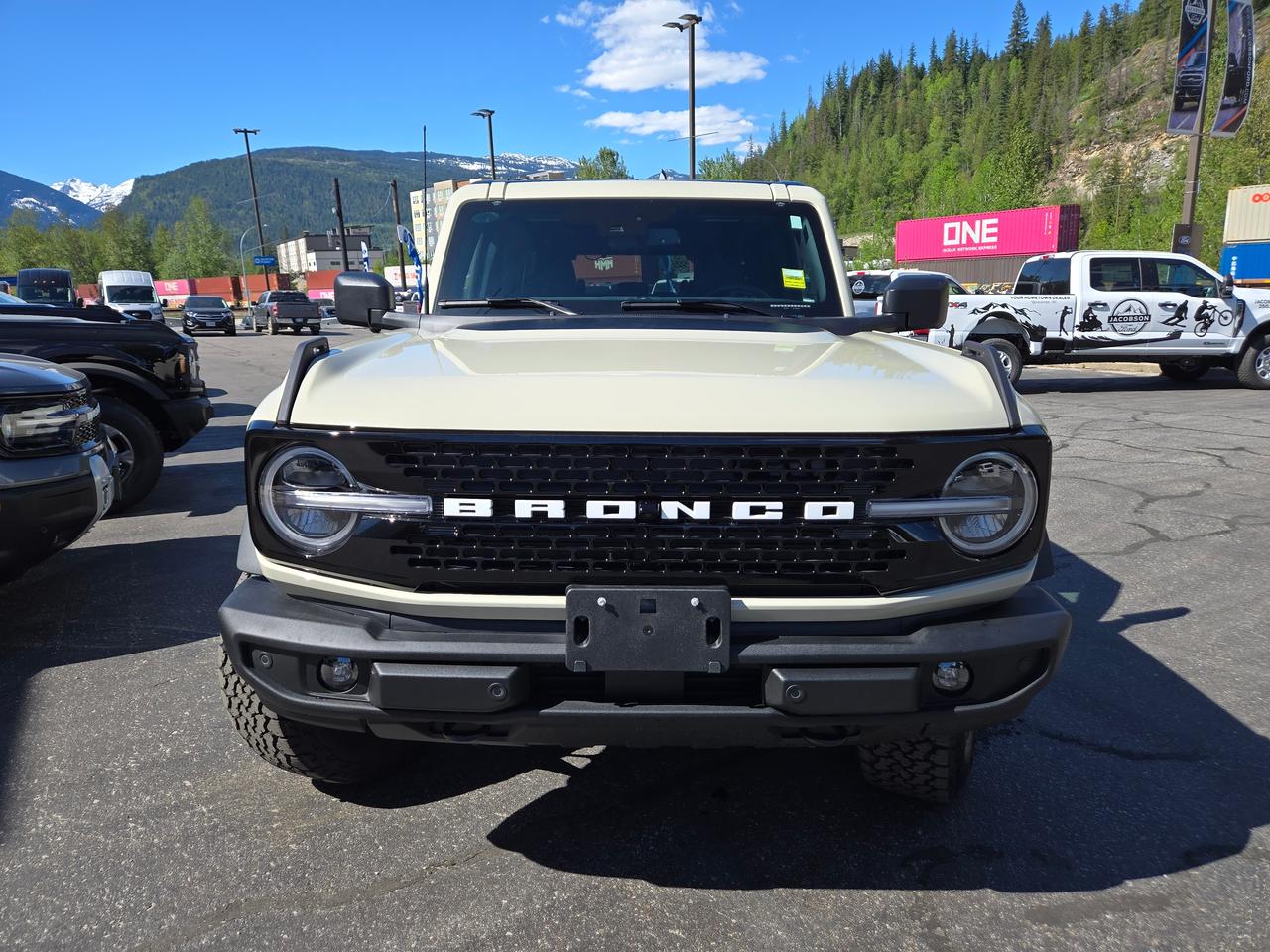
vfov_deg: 58.9
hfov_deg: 73.9
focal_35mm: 23
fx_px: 844
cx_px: 635
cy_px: 476
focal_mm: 5.4
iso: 25
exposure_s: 1/1369
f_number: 1.8
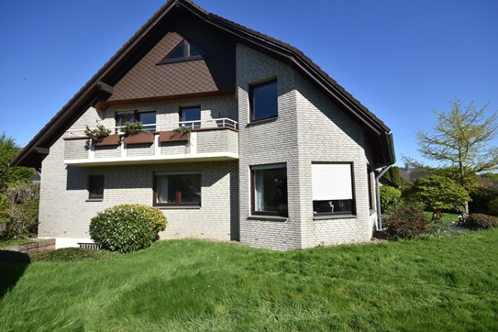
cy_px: 167
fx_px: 221
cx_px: 261
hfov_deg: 96.7
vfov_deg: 73.7
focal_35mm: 16
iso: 250
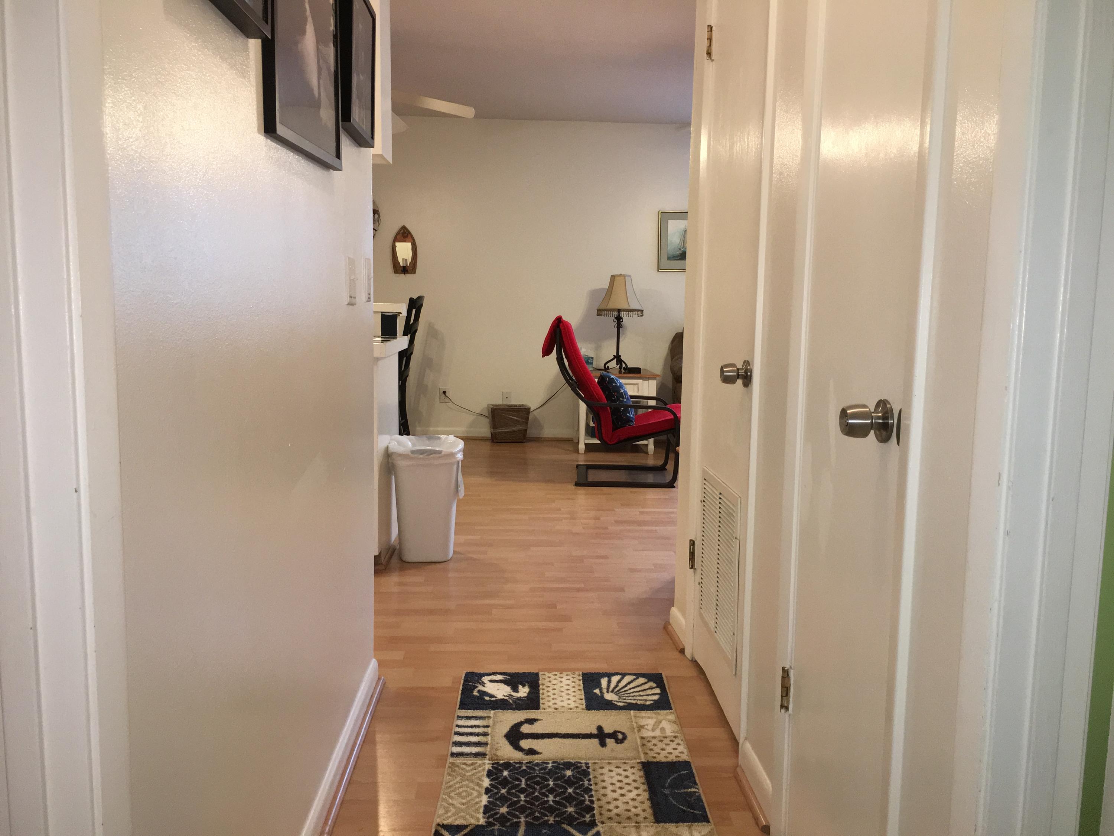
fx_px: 933
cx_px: 557
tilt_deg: -5.9
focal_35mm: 29
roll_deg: -1.1
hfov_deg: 61.7
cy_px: 418
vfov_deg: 48.2
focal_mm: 4.15
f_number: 2.2
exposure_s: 1/30
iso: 100
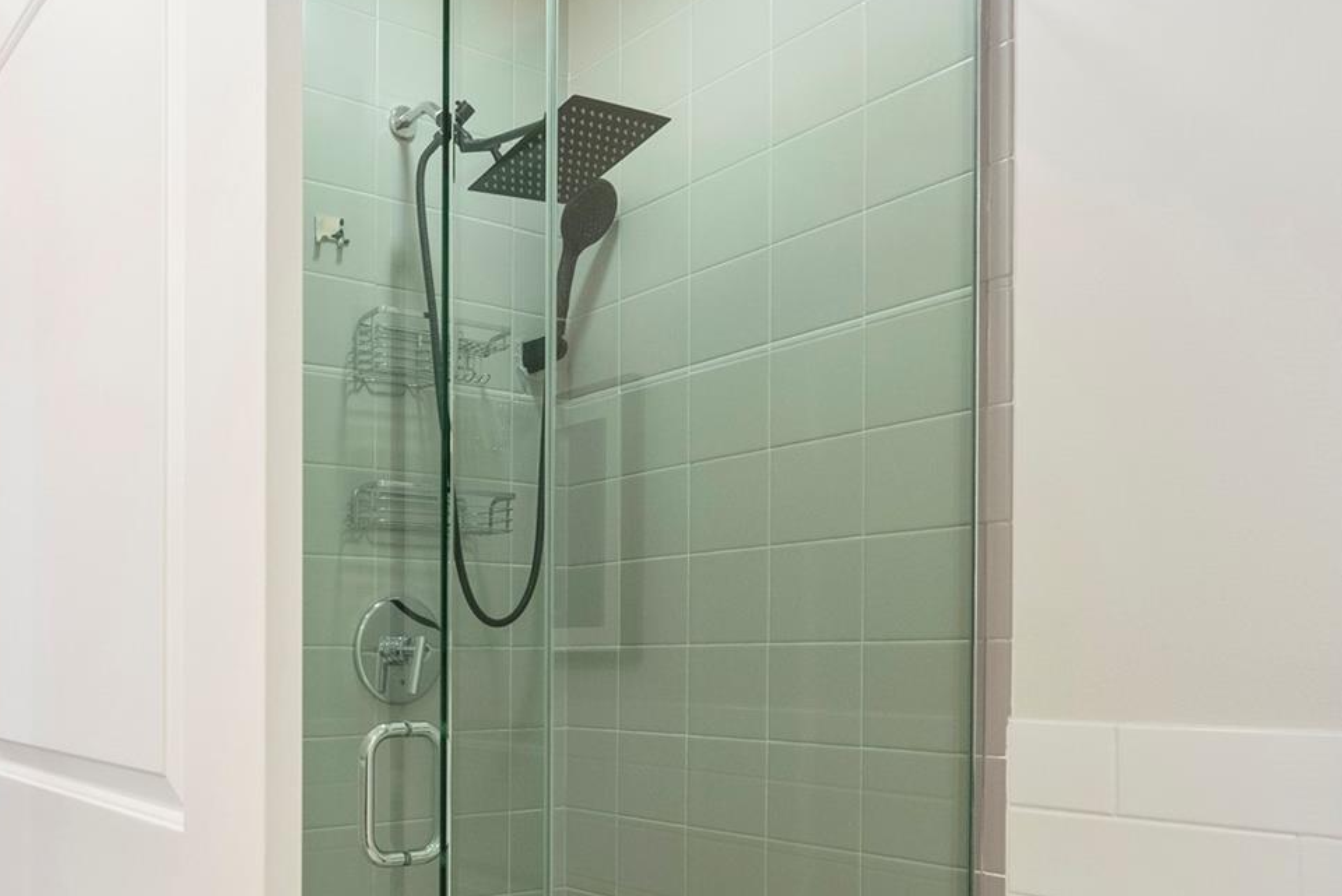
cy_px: 661
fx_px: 1119
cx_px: 233
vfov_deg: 42.4
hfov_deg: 56.5
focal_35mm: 30
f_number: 8
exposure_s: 1/15
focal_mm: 18
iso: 800
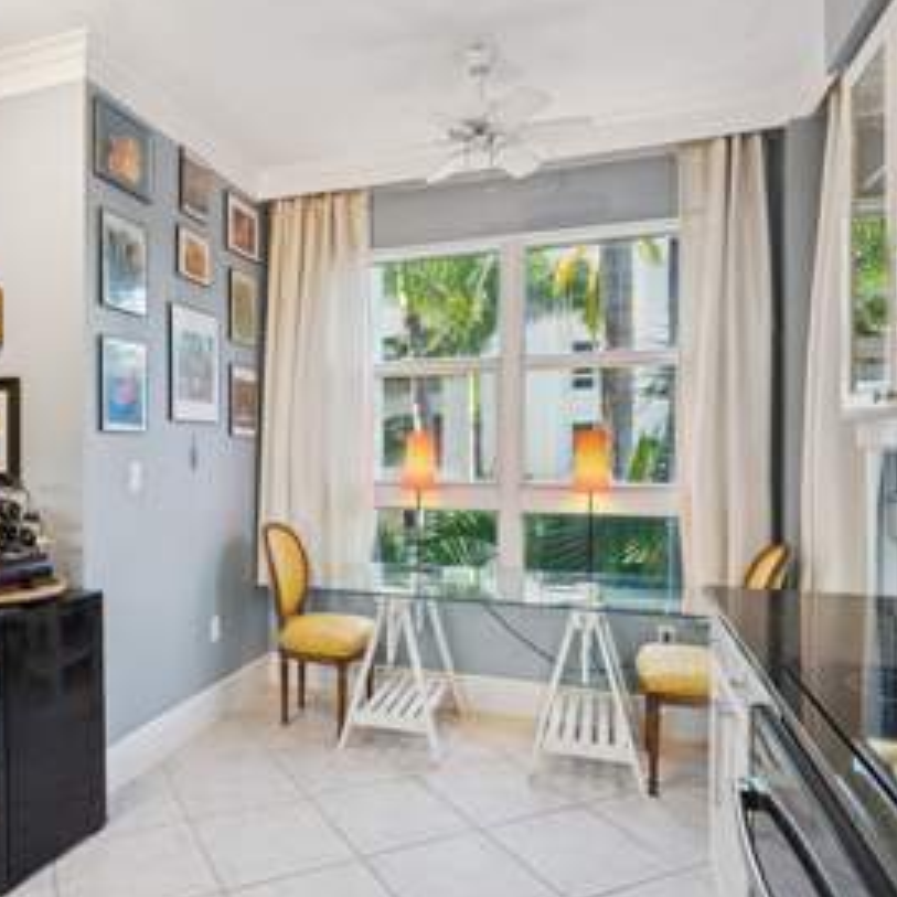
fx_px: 704
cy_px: 453
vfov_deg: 65.0
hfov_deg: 63.8
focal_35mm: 24
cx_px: 321
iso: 250
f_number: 8
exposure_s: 1/6
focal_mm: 16
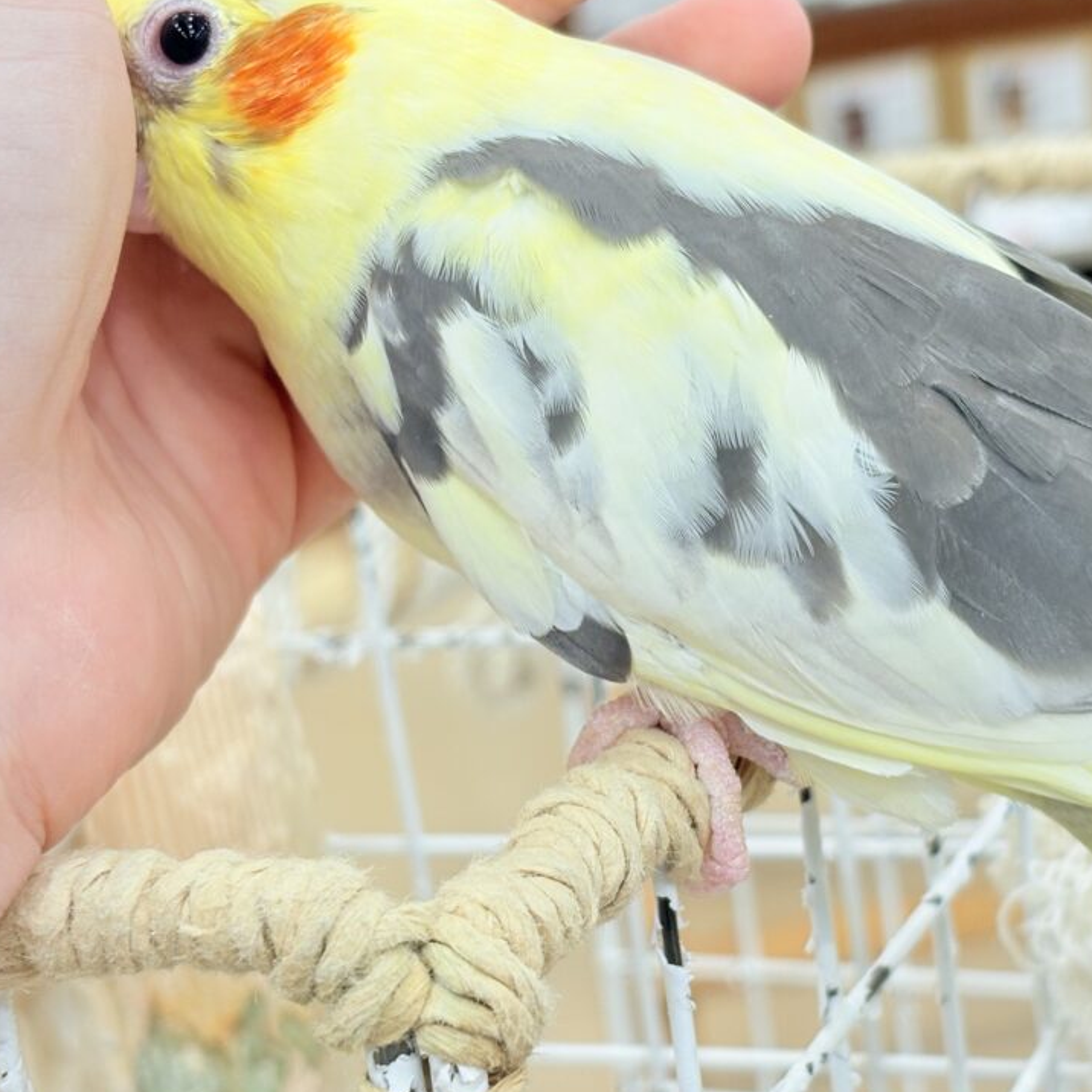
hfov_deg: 22.4
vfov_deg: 22.5
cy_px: 578
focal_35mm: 77
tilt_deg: -16.0
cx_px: 679
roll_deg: +8.3
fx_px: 2748
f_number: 1.6
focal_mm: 5.96
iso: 40
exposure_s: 1/50
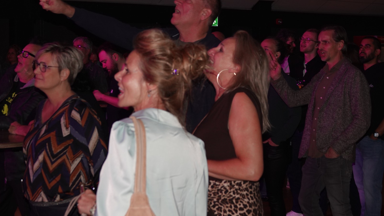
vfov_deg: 17.5
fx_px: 702
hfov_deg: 30.6
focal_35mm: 69
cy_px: 95
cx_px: 194
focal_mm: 23.95
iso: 400
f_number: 3.5
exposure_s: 1/60
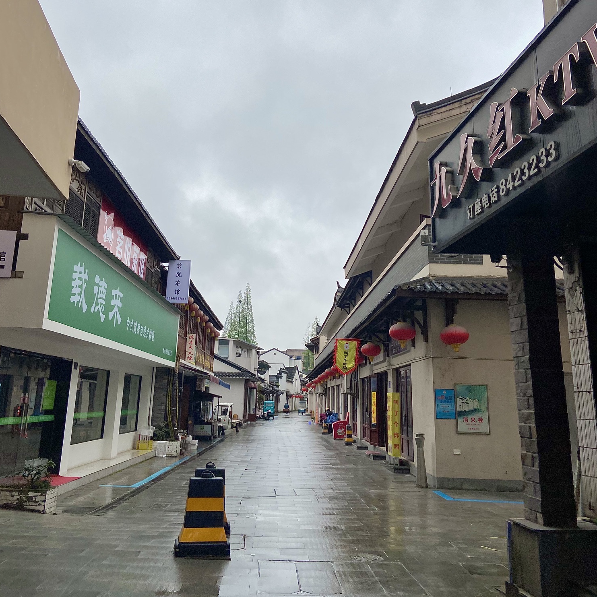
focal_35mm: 31
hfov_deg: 52.5
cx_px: 296
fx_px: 605
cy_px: 242
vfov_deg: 52.2
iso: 32
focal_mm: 4.25
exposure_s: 1/465
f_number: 1.8
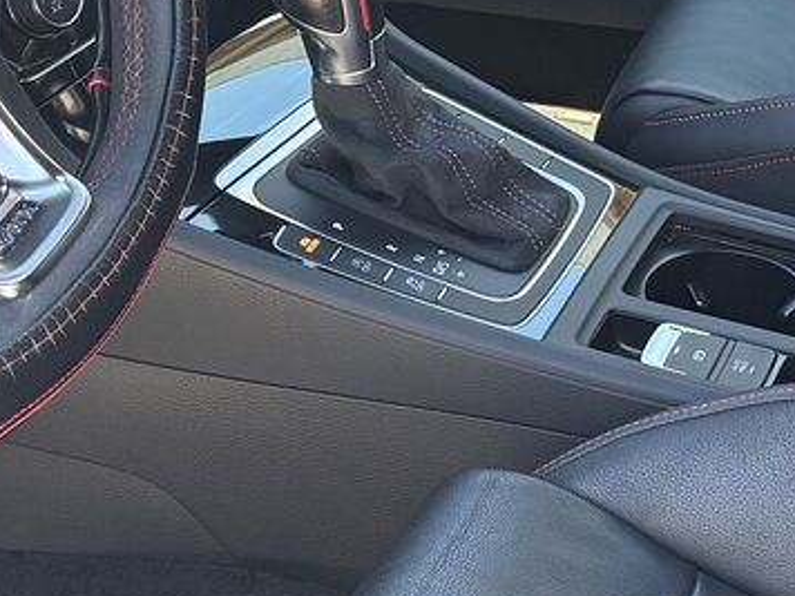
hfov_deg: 17.1
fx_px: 2641
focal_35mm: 115
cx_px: 528
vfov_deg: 12.8
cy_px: 56
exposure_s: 1/145
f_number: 1.78
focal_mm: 6.76
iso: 100
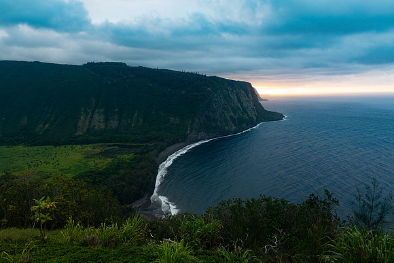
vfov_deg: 46.0
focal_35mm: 28
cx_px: 194
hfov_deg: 65.0
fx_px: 309
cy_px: 127
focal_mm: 27
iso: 100
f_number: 8
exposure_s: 1/5
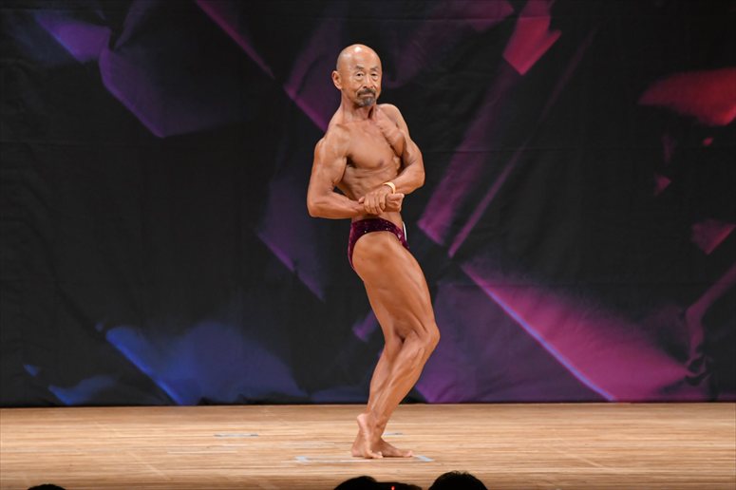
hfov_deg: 7.2
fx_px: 5824
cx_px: 368
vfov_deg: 4.8
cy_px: 245
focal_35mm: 285
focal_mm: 190
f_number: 5.6
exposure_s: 1/400
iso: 3200
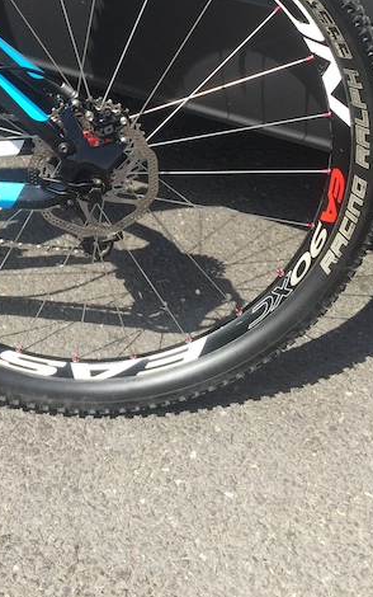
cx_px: -18
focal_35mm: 67
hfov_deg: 18.8
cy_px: 77
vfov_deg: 29.5
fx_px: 1089
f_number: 2.2
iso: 32
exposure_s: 1/694
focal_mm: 4.15
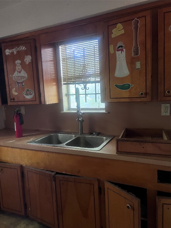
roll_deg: +3.5
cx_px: 86
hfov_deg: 53.1
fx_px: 171
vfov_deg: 67.3
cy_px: 114
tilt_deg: -2.9
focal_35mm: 26
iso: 500
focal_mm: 5.7
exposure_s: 1/50
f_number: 1.5
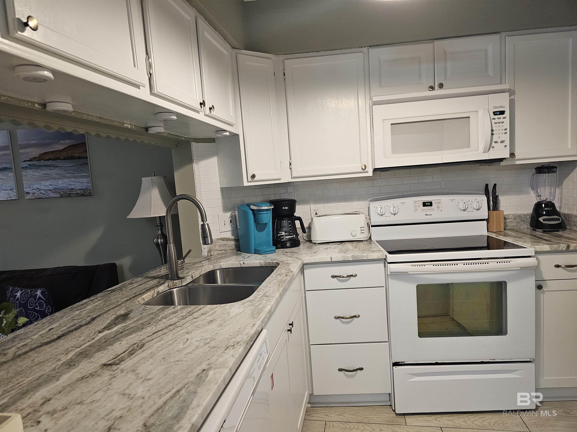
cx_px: 288
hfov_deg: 73.9
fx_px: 383
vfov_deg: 58.9
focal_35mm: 23
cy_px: 216
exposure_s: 1/120
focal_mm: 6.3
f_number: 1.7
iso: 500
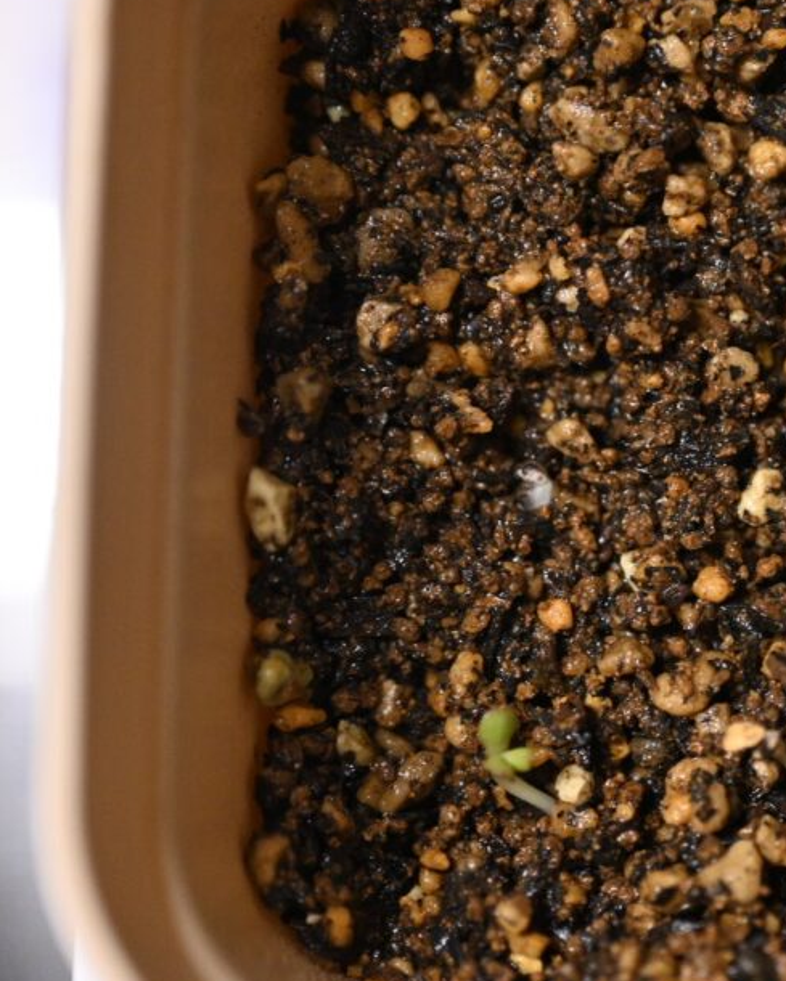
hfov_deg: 12.9
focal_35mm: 118
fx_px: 3430
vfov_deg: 16.3
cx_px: 820
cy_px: 473
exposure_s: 1/40
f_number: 3.8
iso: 1600
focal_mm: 50
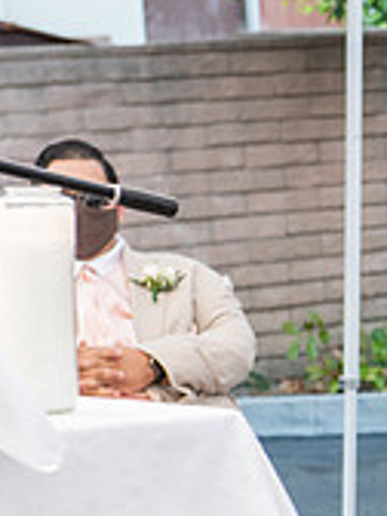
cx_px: 846
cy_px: 437
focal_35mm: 244
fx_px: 3637
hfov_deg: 5.9
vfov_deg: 8.1
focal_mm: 70
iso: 800
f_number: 6.3
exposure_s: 1/125
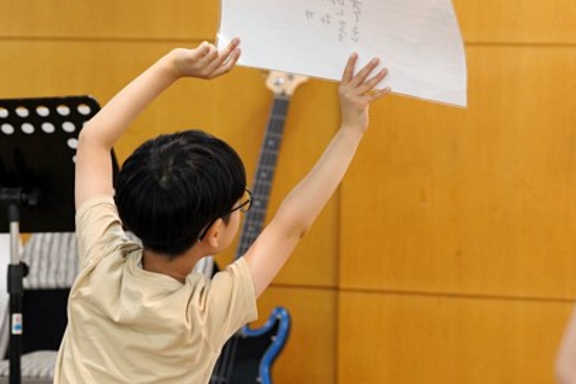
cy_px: 264
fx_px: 3678
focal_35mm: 230
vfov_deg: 6.0
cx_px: 151
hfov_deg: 8.9
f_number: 4
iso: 1250
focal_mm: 104
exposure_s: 1/160
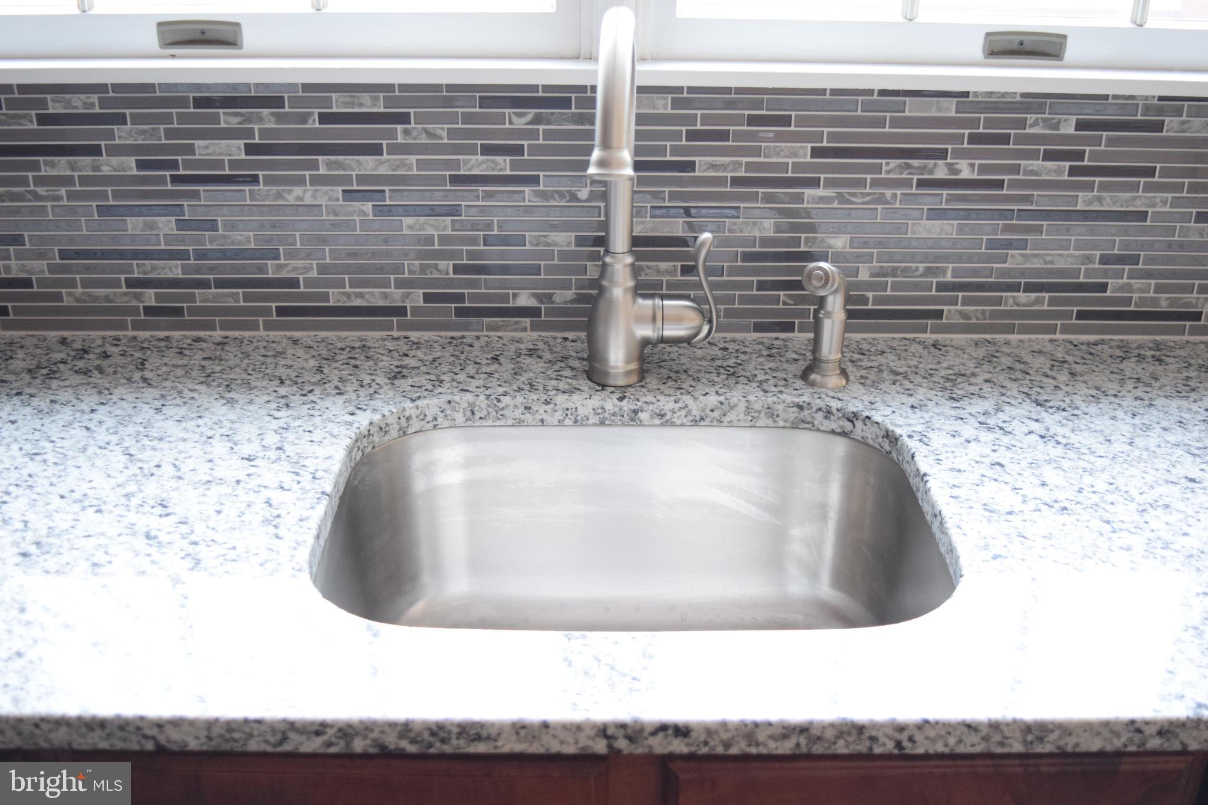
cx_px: 604
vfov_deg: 35.5
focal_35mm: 38
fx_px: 1258
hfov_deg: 51.3
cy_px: 402
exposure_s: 1/60
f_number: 4
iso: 1600
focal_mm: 25
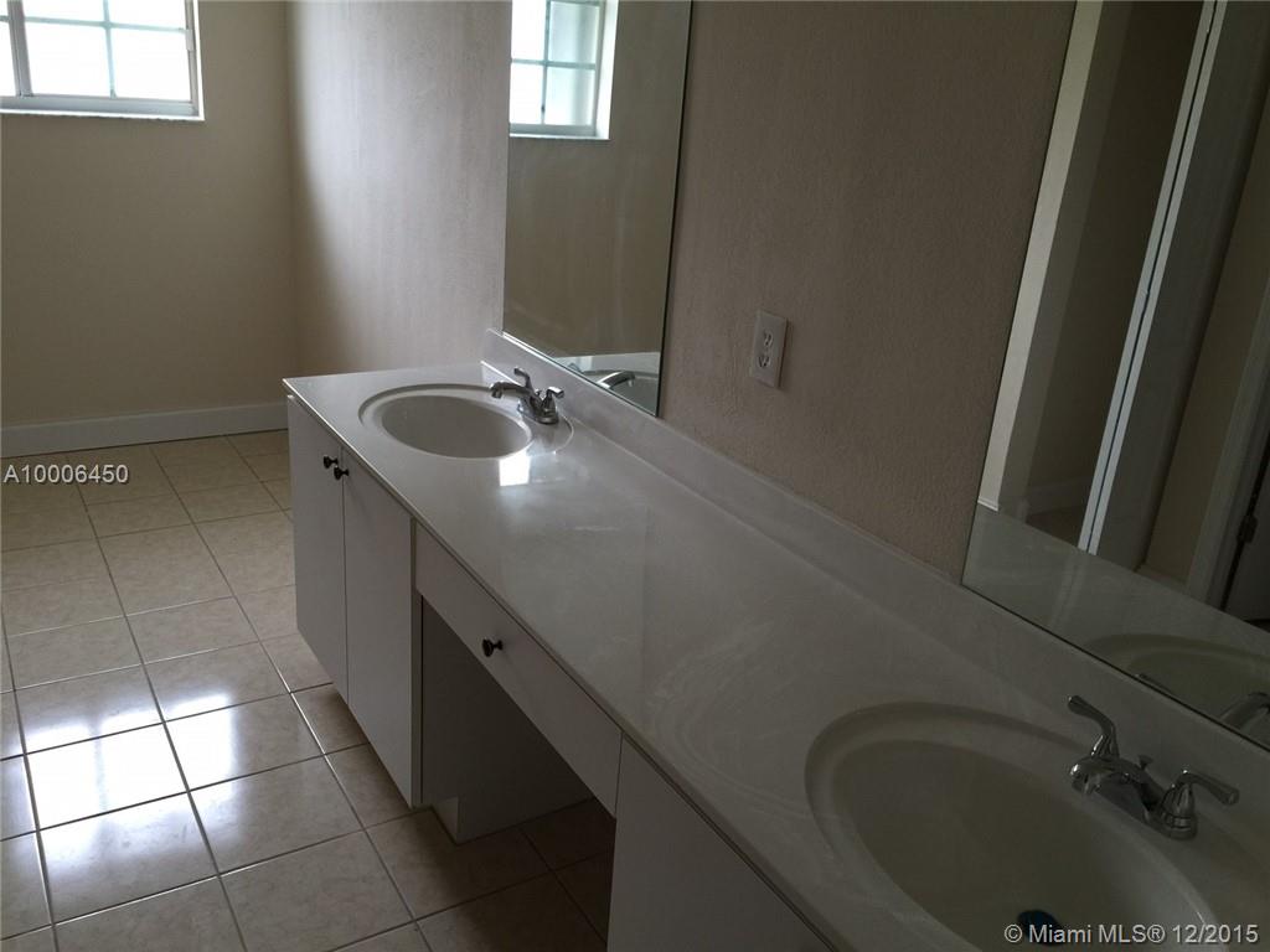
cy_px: 476
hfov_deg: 61.7
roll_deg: -4.8
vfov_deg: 48.2
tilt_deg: -19.6
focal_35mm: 29
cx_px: 635
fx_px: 1064
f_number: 2.2
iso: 32
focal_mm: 4.15
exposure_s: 1/15
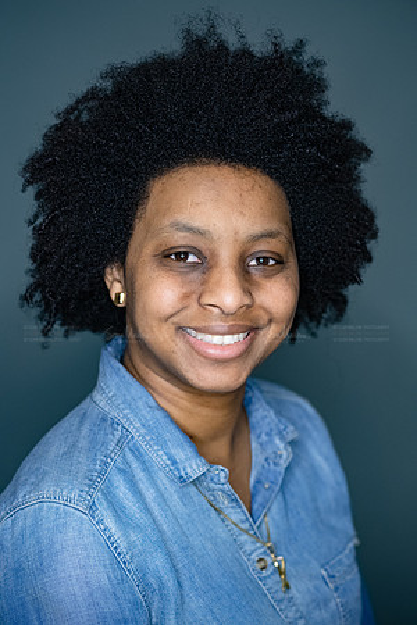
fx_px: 1477
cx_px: 208
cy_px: 312
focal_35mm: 85
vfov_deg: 23.9
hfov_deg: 16.1
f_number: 3.5
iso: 2000
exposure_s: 1/200
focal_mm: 85
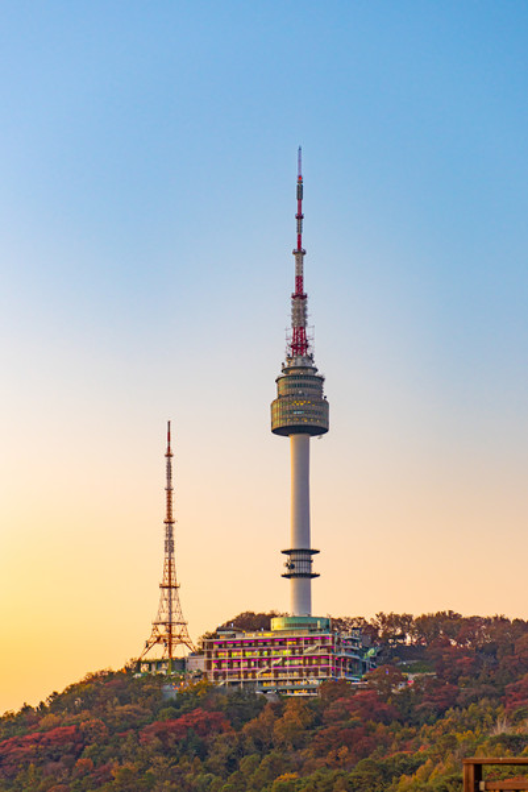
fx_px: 1539
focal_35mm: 70
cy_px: 396
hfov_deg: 19.5
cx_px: 264
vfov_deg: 28.8
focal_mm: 70
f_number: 5
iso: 250
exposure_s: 1/80
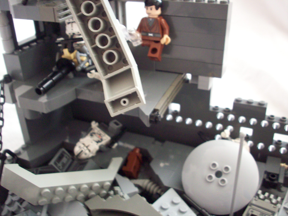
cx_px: 144
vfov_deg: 38.7
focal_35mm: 37
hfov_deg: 50.1
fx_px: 308
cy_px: 108
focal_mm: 6.2
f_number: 2.8
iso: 200
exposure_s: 1/8
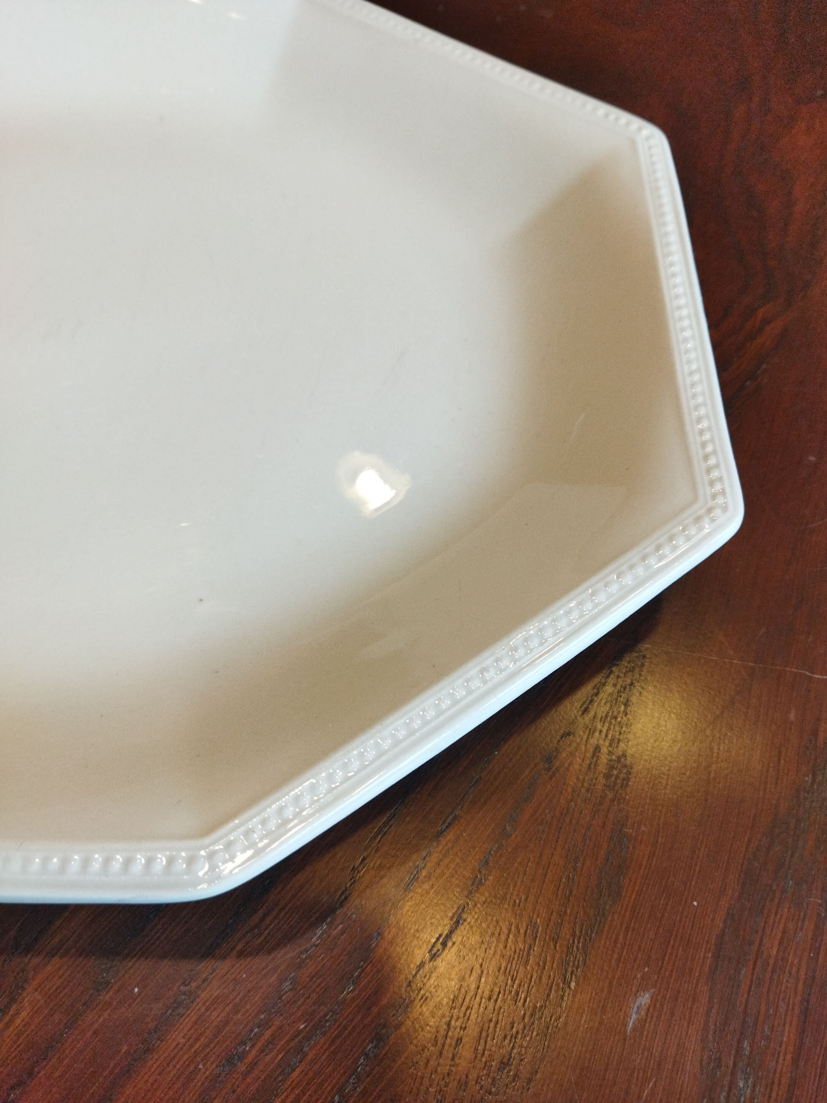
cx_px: 414
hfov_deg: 51.4
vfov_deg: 65.3
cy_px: 552
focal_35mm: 27
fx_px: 860
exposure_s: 1/50
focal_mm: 4.71
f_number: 1.79
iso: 160
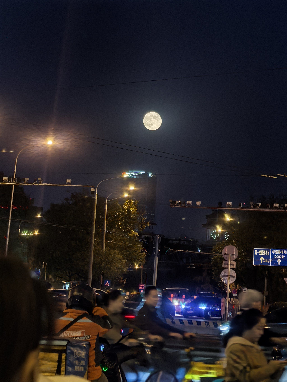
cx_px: 144
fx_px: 1890
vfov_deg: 11.6
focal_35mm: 171
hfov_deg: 8.7
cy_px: 191
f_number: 2.1
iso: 160
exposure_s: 1/50
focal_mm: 15
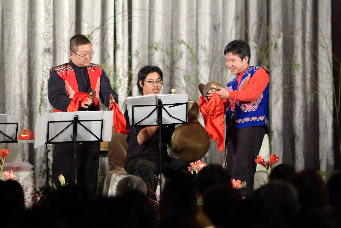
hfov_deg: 10.3
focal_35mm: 200
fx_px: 1892
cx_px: 170
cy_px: 114
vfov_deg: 6.9
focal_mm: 133
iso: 200
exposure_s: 1/180
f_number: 2
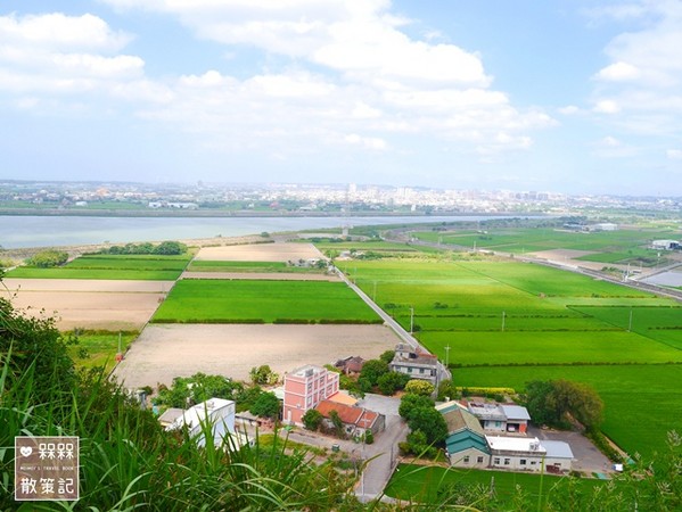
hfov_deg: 59.9
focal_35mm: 30
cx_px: 341
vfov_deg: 46.8
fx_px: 591
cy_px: 256
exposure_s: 1/160
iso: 160
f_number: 9
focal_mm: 15
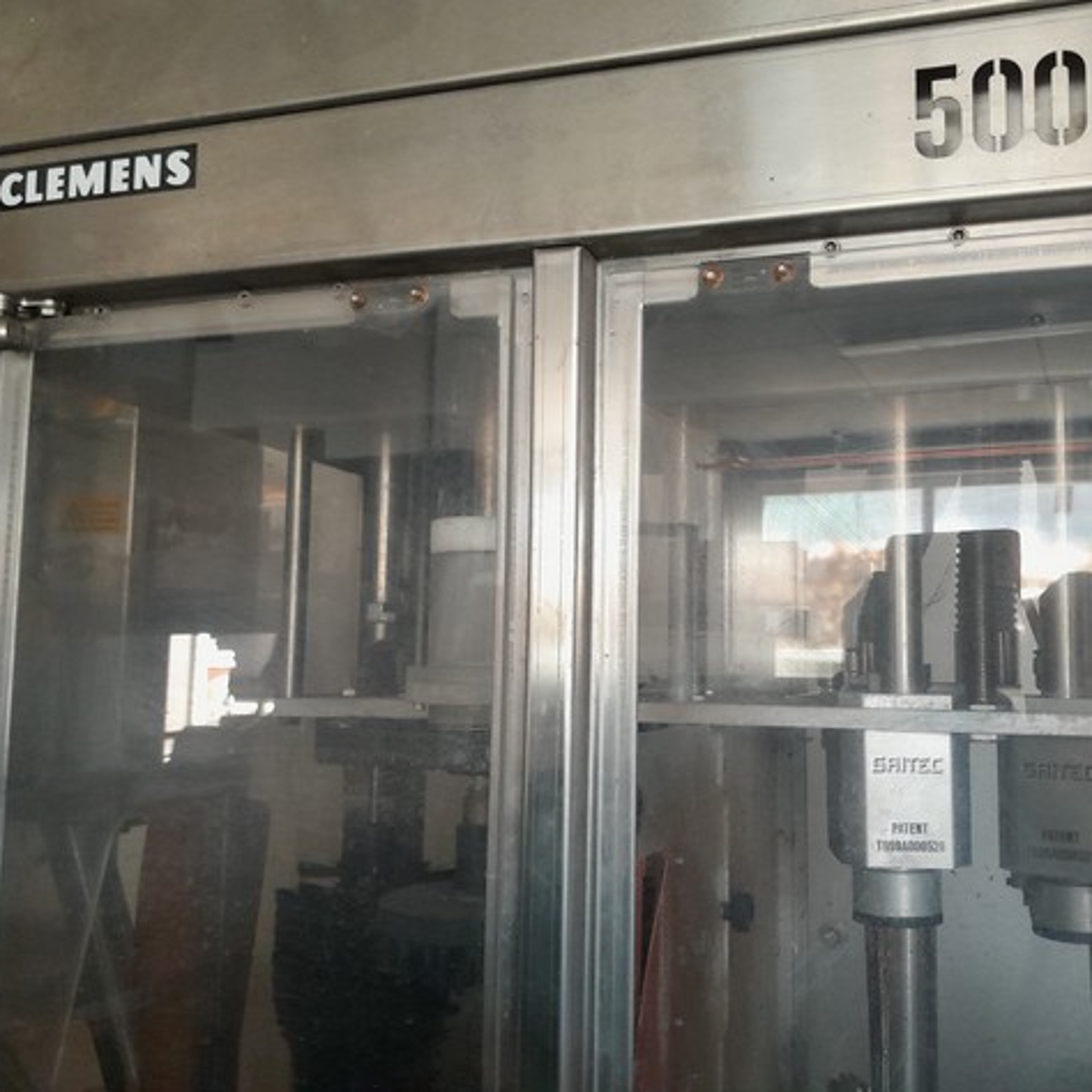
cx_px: 650
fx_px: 1106
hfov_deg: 52.2
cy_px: 551
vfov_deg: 52.5
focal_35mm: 31
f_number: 1.8
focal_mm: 4
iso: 250
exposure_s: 1/60
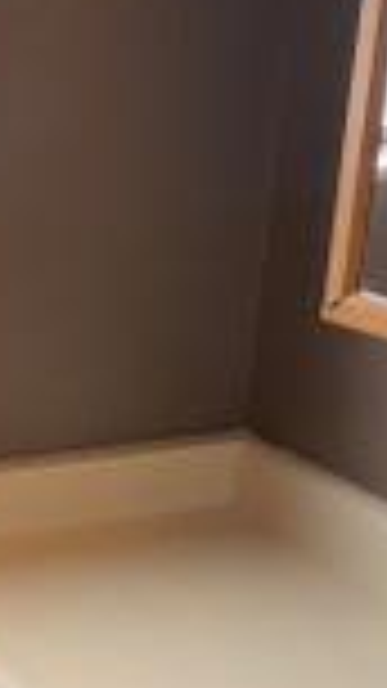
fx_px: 1625
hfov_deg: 13.3
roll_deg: -1.6
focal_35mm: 89
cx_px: -45
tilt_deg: -27.4
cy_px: 728
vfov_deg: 22.7
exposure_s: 1/79
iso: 32
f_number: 1.8
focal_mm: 4.25
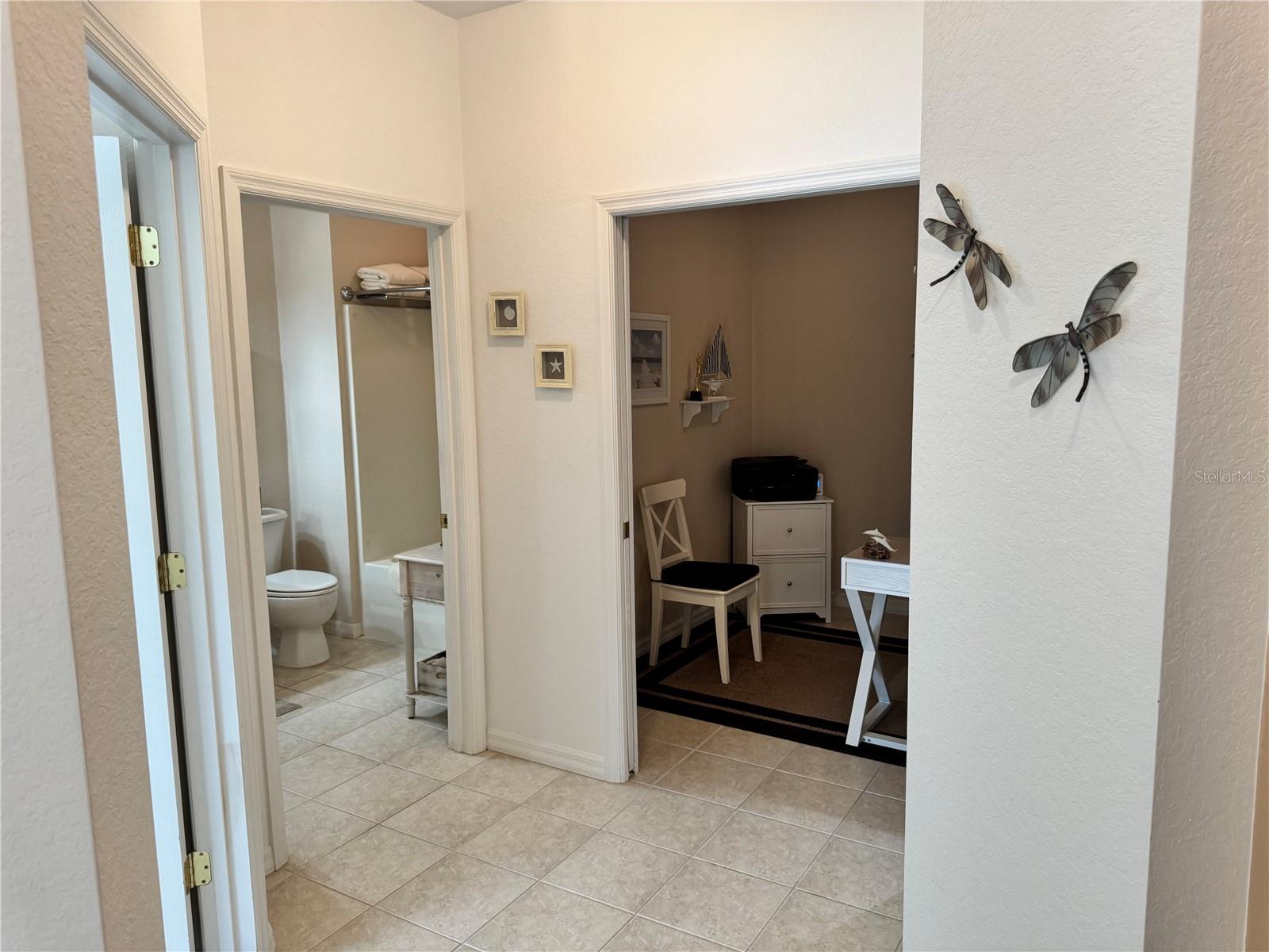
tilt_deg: -7.7
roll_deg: +0.7
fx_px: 880
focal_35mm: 24
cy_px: 476
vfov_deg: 56.8
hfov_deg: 71.6
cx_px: 634
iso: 160
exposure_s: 1/120
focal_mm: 6.76
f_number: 1.78
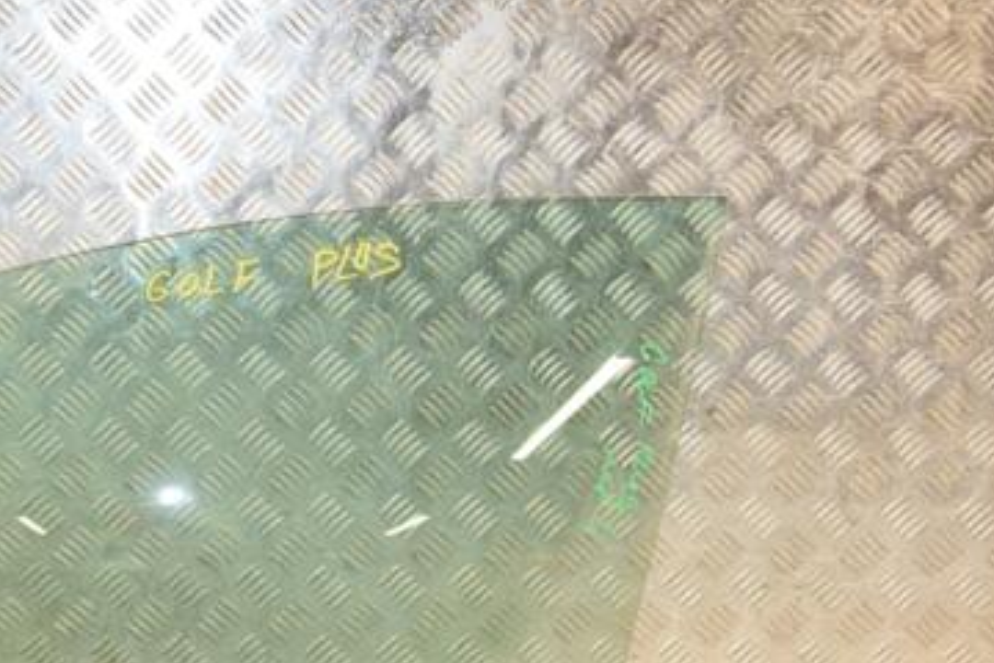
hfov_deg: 26.5
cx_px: 207
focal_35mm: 75
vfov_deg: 18.1
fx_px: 2071
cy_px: 431
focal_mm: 30
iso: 800
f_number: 5
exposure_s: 1/200
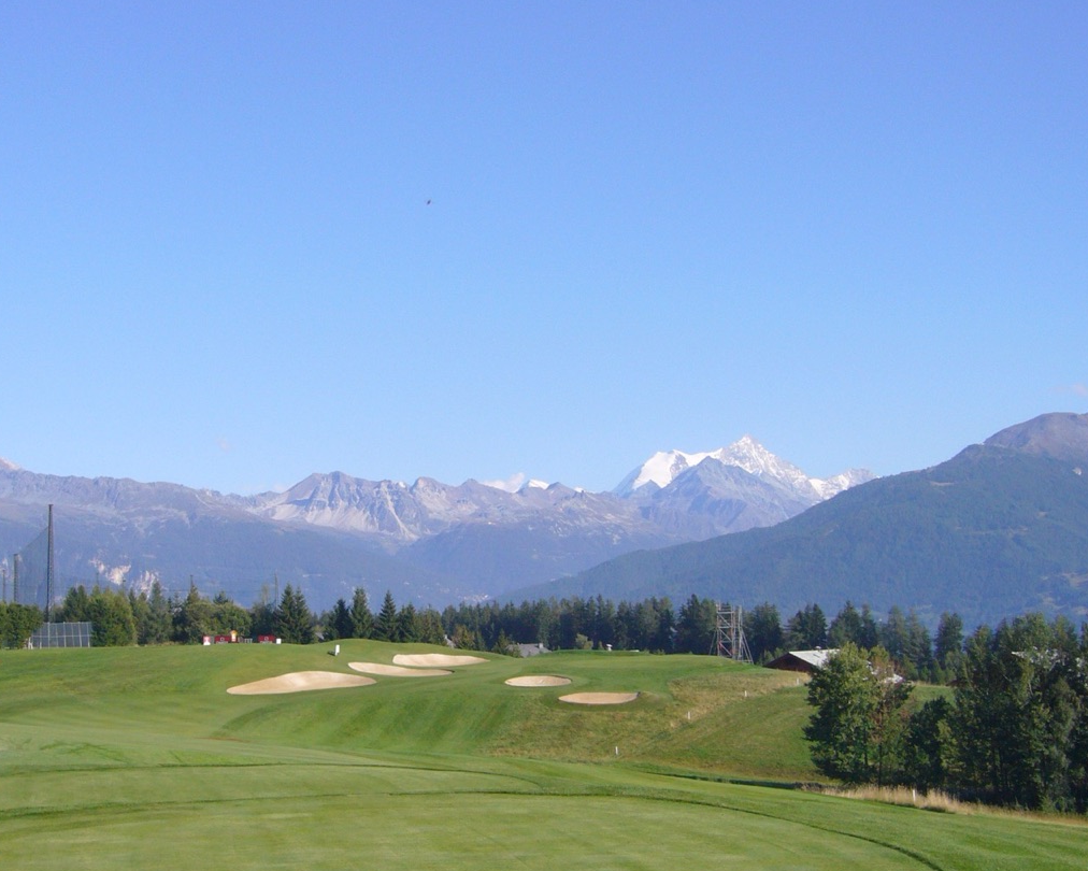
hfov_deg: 34.7
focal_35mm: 54
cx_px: 449
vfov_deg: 28.1
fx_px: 1739
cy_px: 482
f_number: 5.6
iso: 80
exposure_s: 1/320
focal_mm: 5.8
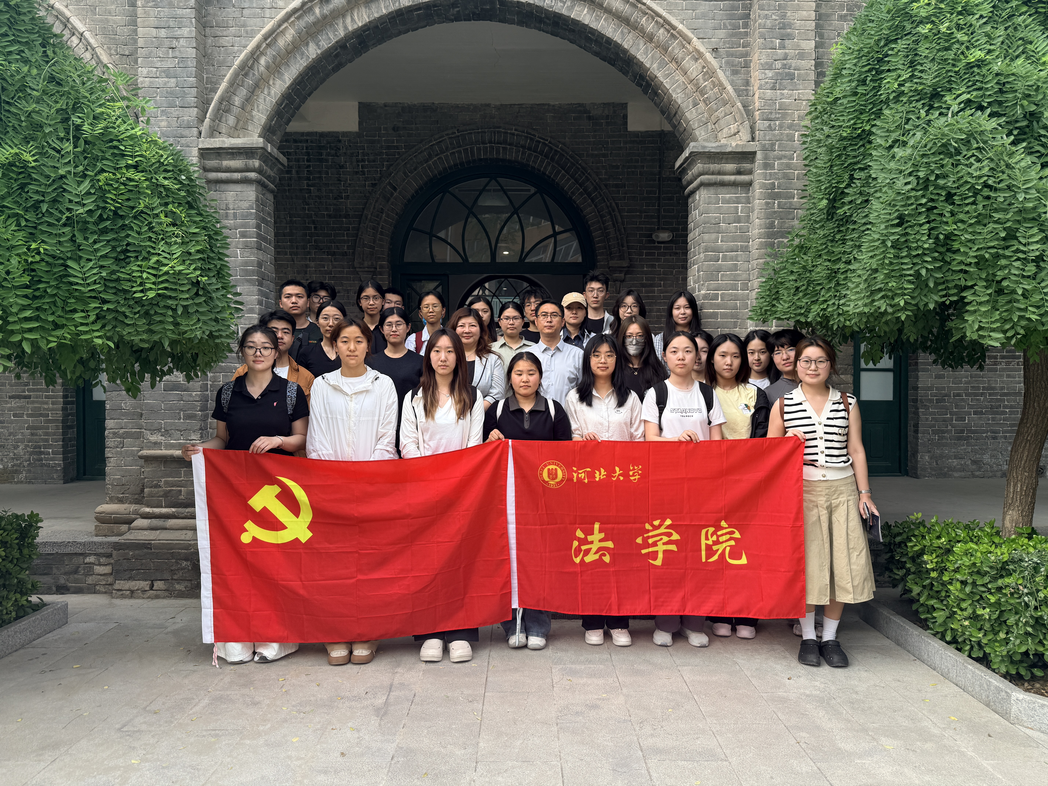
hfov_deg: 71.6
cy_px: 393
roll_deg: +0.0
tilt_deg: -0.2
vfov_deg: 56.8
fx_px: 727
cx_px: 524
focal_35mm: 24
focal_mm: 6.76
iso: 80
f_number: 1.78
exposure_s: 1/695
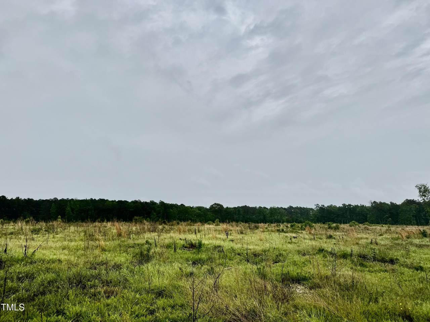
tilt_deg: +12.4
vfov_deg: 56.8
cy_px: 161
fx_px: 298
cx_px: 215
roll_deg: +0.3
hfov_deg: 71.6
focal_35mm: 24
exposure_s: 1/7092
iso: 80
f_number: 1.78
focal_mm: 6.76
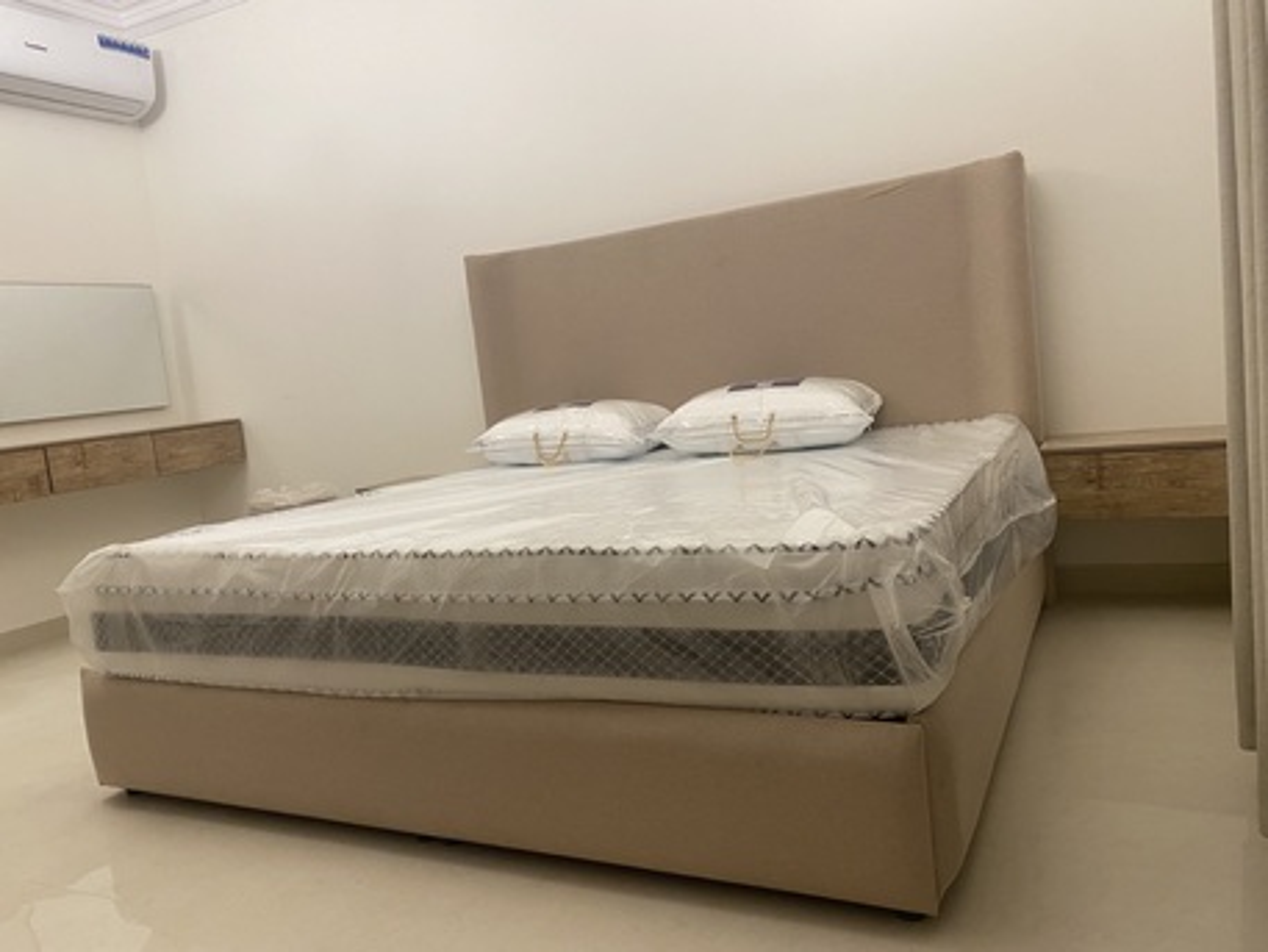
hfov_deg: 67.3
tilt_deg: -5.8
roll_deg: +6.6
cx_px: 634
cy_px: 476
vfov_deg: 53.1
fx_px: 953
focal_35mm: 26
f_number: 1.8
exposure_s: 1/60
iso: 250
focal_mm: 4.25
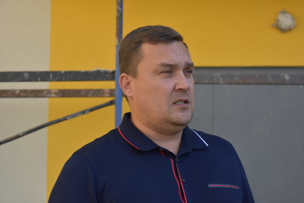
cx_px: 152
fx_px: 735
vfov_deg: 15.7
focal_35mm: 87
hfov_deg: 23.4
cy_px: 102
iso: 800
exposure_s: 1/800
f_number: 7.1
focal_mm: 58
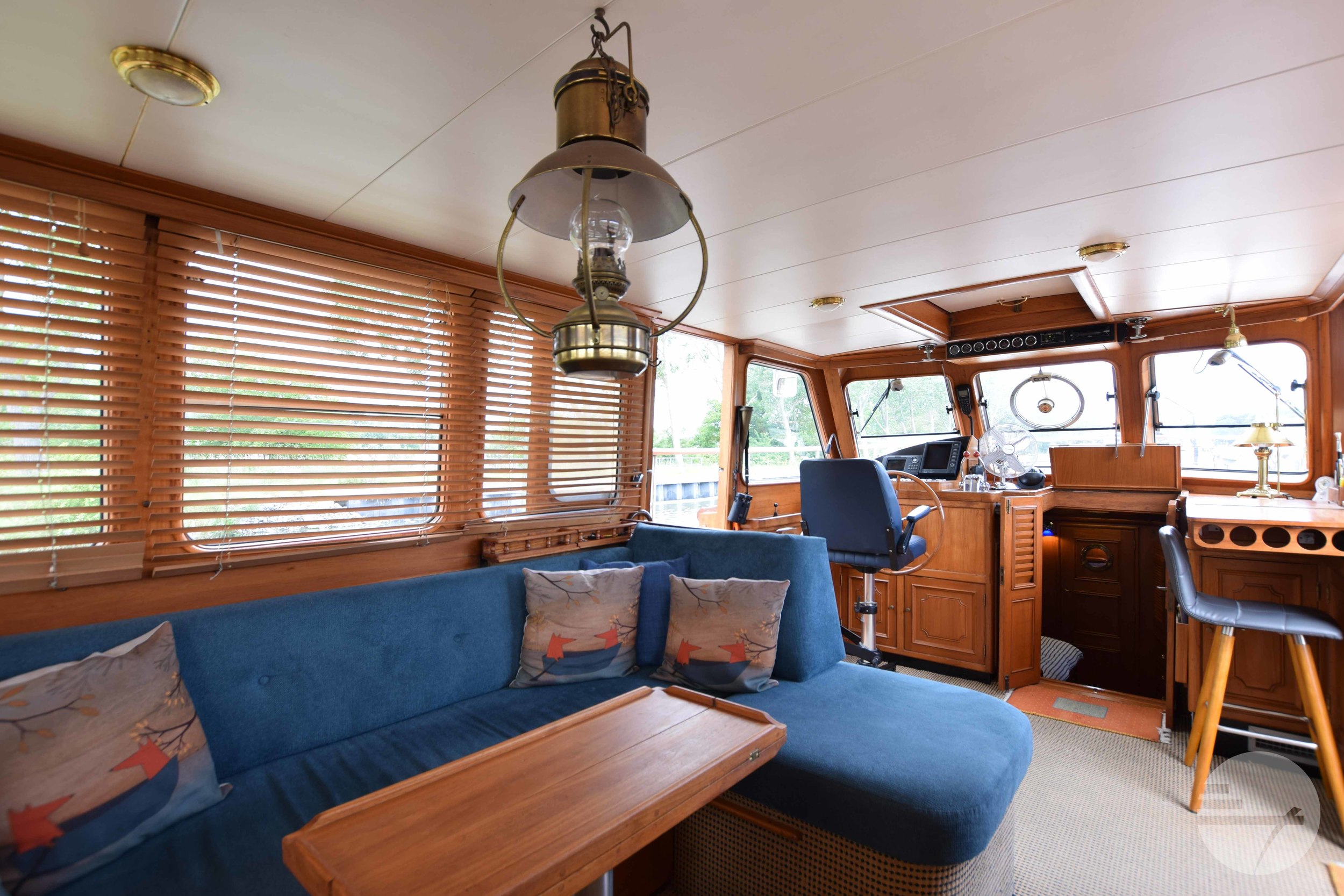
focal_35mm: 15
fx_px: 560
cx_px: 672
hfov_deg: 100.4
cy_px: 448
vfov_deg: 77.3
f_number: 5.6
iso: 100
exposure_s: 1/15
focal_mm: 10
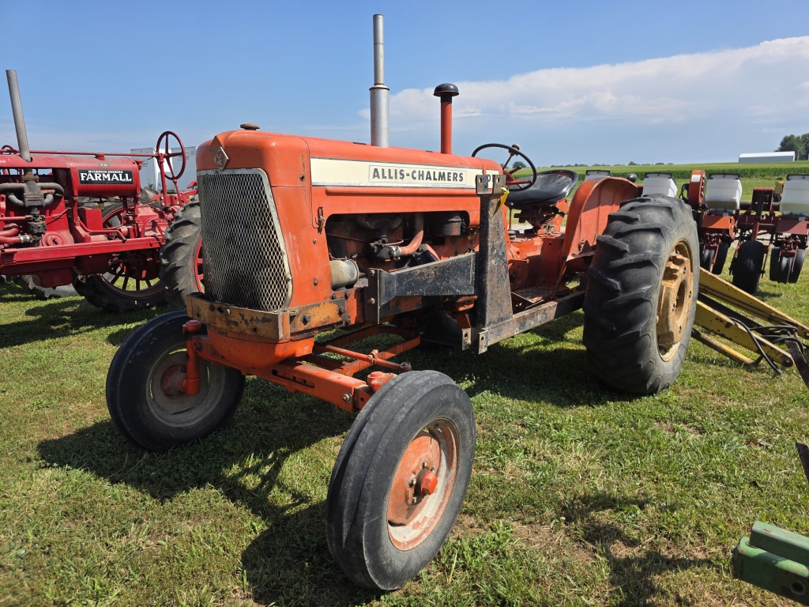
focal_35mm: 23
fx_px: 538
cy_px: 304
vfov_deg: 58.9
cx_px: 404
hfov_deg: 73.9
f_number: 1.7
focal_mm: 6.3
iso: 80
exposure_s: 1/4539
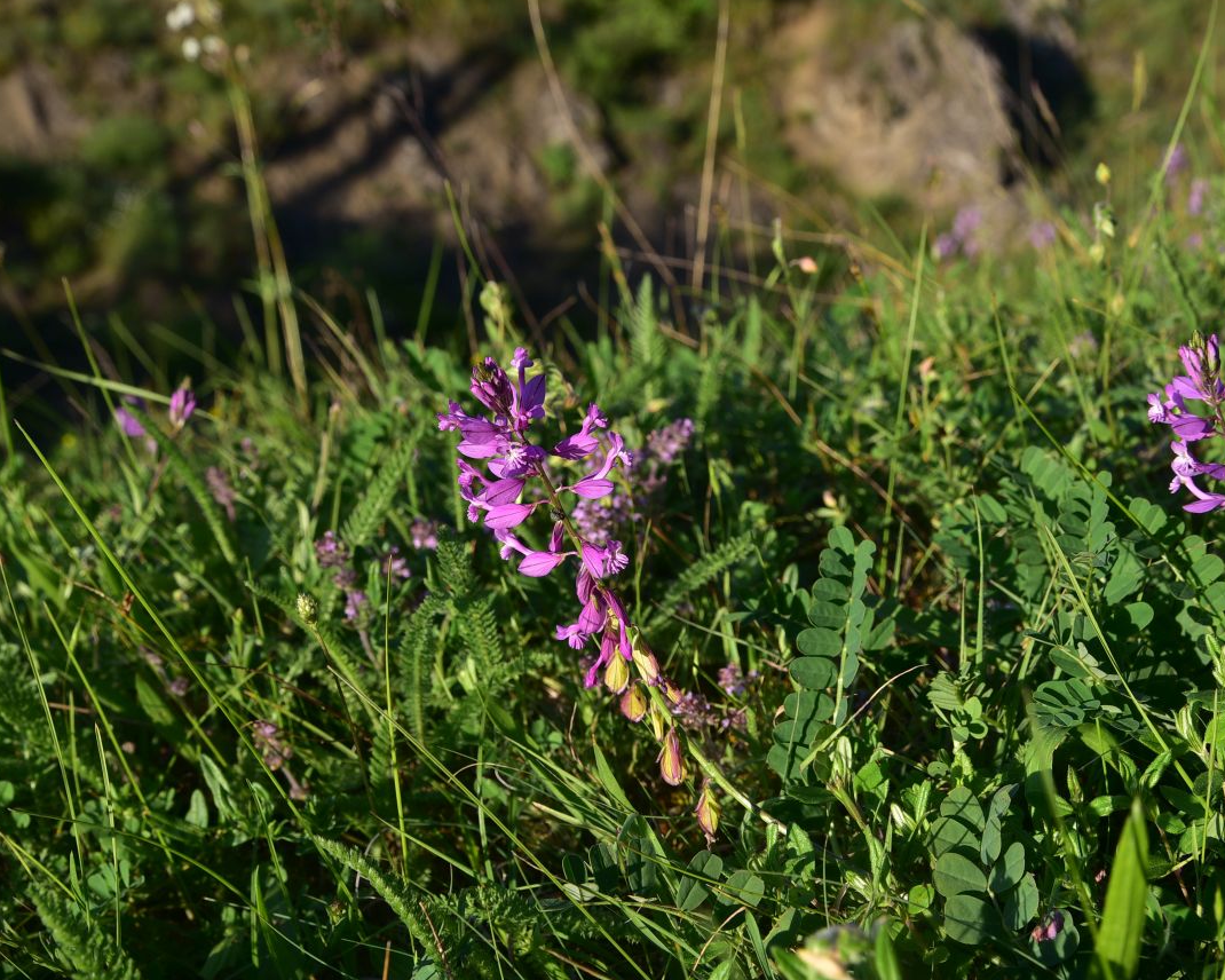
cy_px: 487
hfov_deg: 33.0
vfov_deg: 26.7
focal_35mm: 57
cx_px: 646
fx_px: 2067
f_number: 11
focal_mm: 50
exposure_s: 1/125
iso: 160
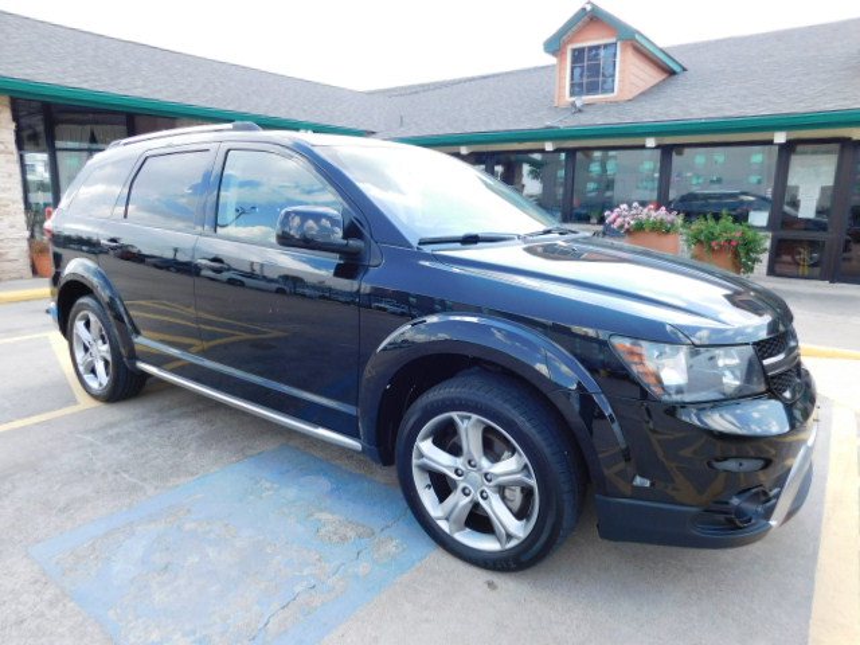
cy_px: 322
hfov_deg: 73.9
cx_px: 430
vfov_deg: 58.9
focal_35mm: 23
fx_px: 571
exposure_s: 1/320
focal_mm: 4
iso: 125
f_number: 3
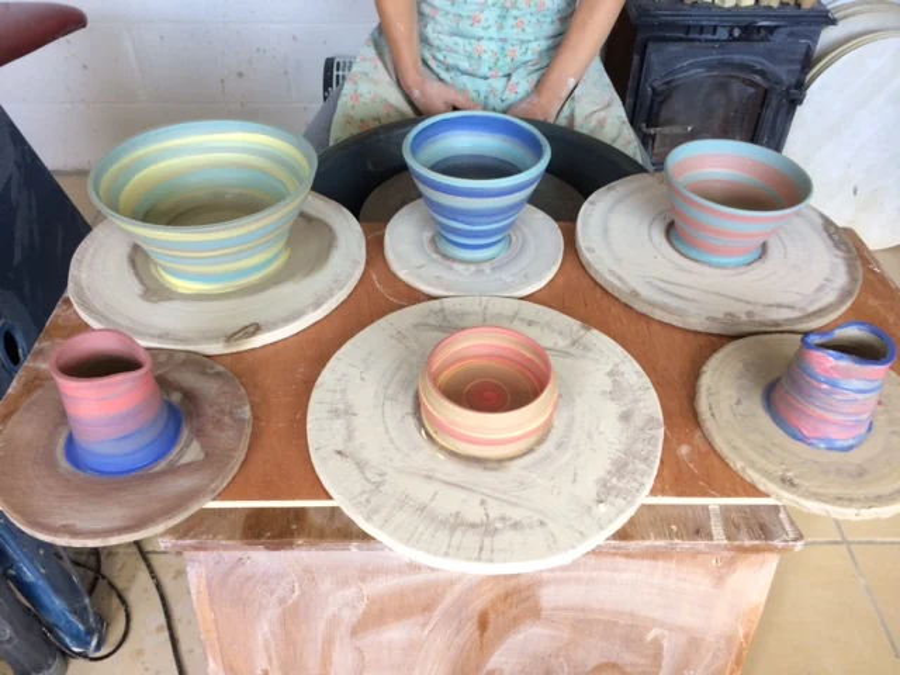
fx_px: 754
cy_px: 338
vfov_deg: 48.2
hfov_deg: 61.7
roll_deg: +1.0
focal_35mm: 29
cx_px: 450
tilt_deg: -41.7
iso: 50
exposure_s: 1/33
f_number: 2.2
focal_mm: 4.15
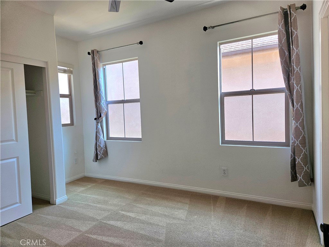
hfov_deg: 73.9
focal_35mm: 23
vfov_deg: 58.9
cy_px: 124
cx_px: 164
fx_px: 219
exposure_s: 1/120
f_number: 1.8
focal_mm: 5.4
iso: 50
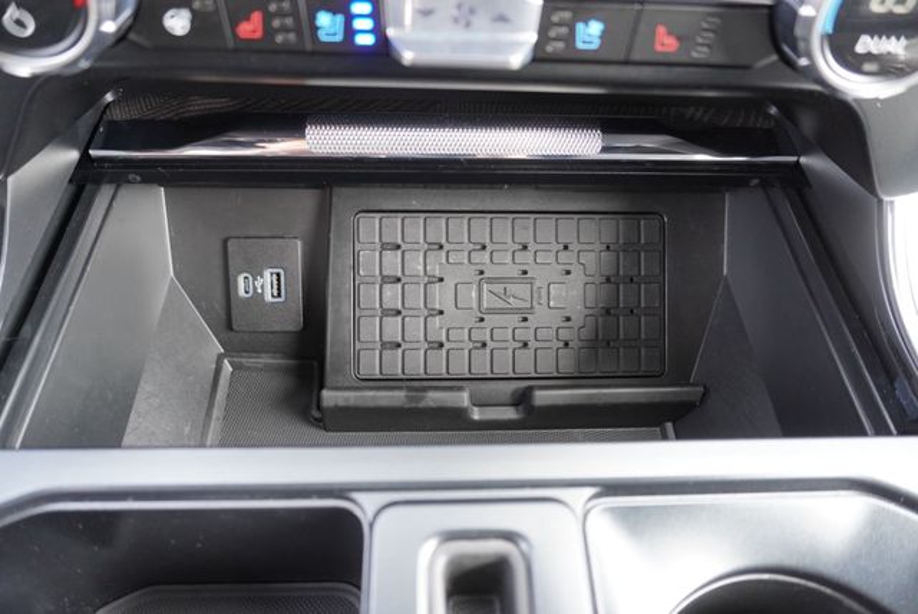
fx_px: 613
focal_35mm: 24
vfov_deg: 53.2
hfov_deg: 73.7
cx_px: 459
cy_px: 307
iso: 640
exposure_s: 1/60
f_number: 4
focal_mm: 16
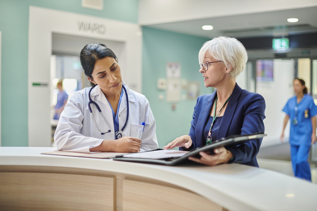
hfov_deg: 39.6
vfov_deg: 27.0
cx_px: 158
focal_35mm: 50
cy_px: 106
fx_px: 440
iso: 640
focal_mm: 50
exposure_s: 1/250
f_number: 2
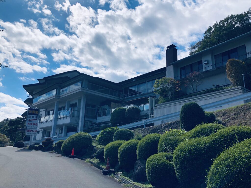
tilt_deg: +16.7
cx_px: 126
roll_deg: -0.5
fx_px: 203
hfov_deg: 63.4
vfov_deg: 49.7
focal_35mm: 28
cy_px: 94
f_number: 1.8
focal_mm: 4
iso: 25
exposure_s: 1/8000
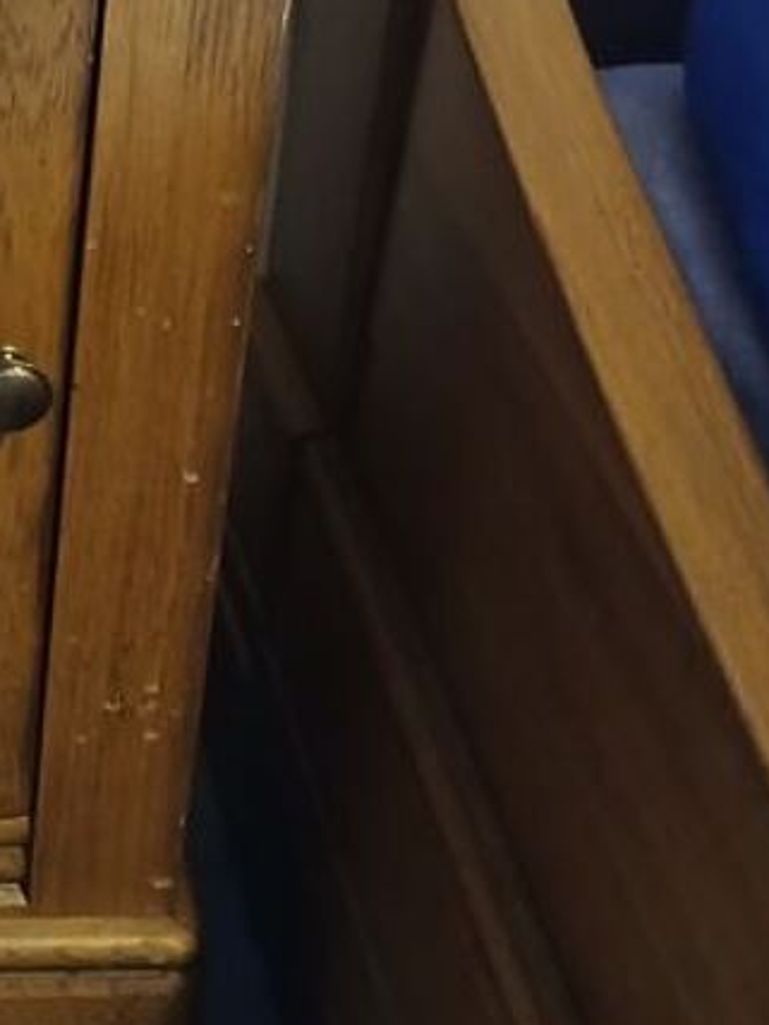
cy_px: 83
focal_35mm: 81
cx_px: -283
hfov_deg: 17.0
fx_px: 2399
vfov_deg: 23.4
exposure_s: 1/20
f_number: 1.8
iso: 640
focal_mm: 3.98
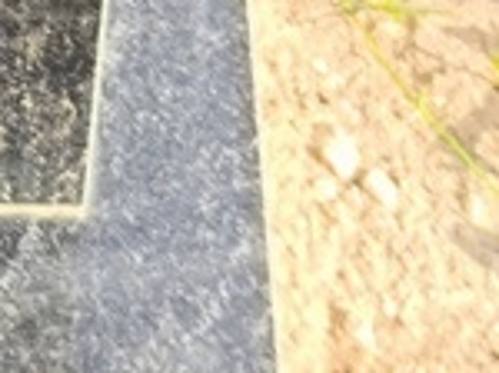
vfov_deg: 5.3
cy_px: -563
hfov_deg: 6.9
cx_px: -813
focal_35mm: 267
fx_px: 3843
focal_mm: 4.71
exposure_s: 1/309
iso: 50
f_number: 1.7
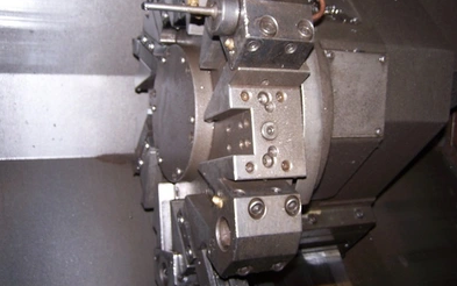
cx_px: 228
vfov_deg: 31.2
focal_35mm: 41
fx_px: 511
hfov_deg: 48.2
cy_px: 116
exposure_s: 1/60
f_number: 2.8
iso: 80
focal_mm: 6.3
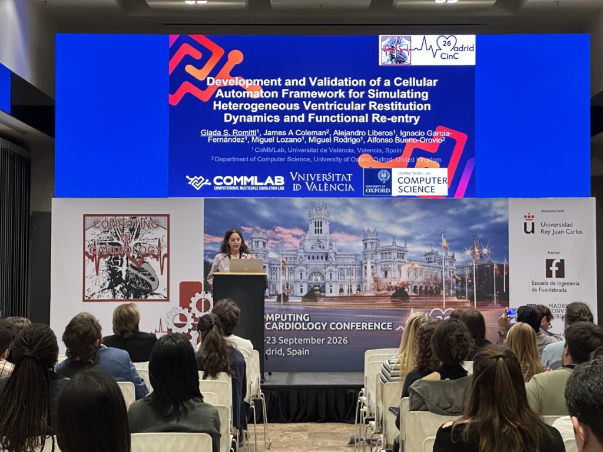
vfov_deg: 19.1
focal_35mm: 77
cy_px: 226
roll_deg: -0.7
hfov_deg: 25.3
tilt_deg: +3.5
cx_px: 302
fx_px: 1341
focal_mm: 9
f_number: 2.8
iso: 320
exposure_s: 1/50
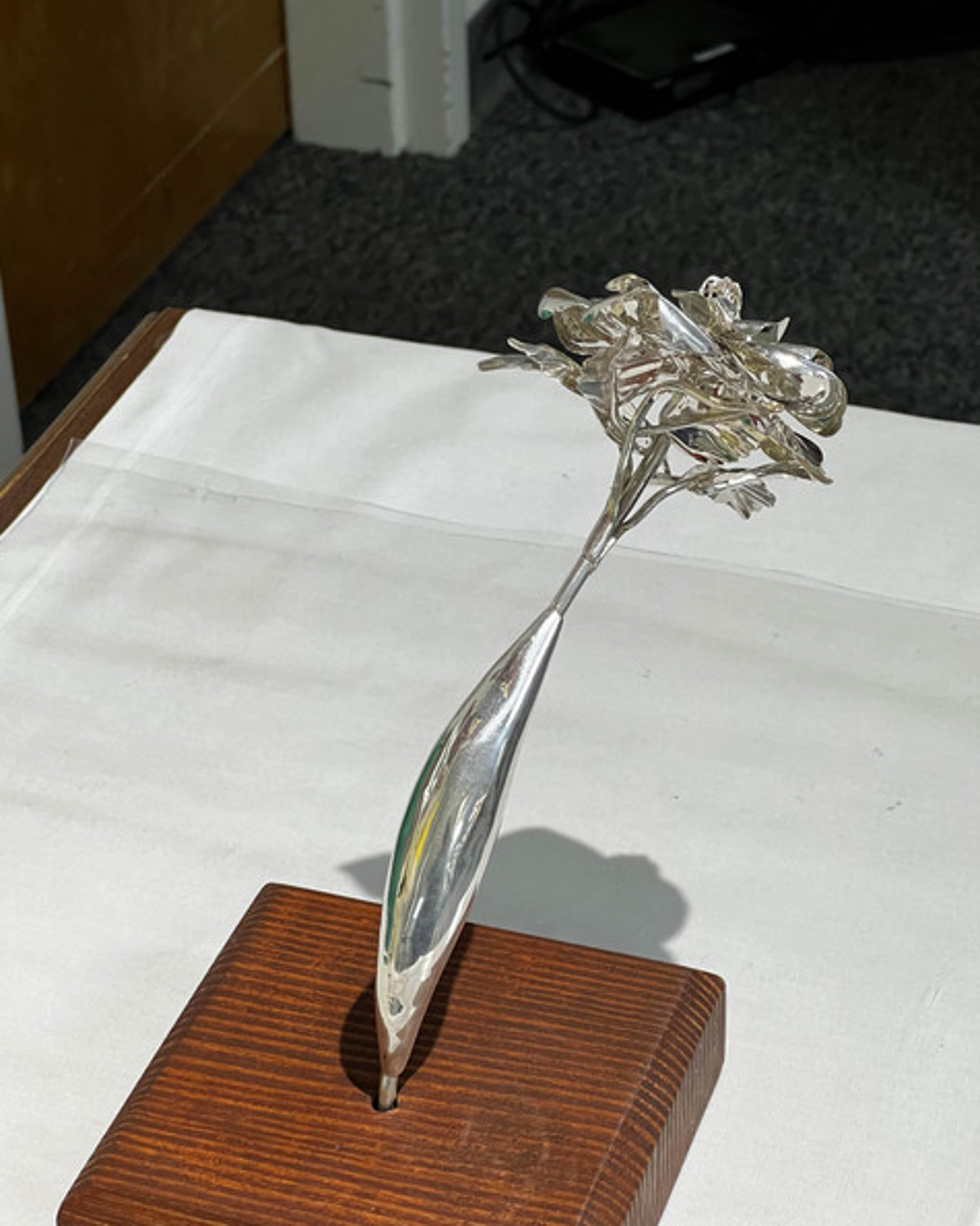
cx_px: 487
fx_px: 2937
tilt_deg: -35.9
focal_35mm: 81
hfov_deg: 18.9
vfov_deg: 23.6
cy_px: 625
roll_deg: +1.7
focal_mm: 9
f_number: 2.8
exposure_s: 1/60
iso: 250
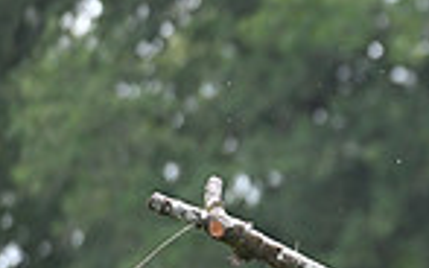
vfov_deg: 0.9
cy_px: 296
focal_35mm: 1411
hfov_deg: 1.5
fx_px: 16503
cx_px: 765
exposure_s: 1/1600
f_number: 5
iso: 1600
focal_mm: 350
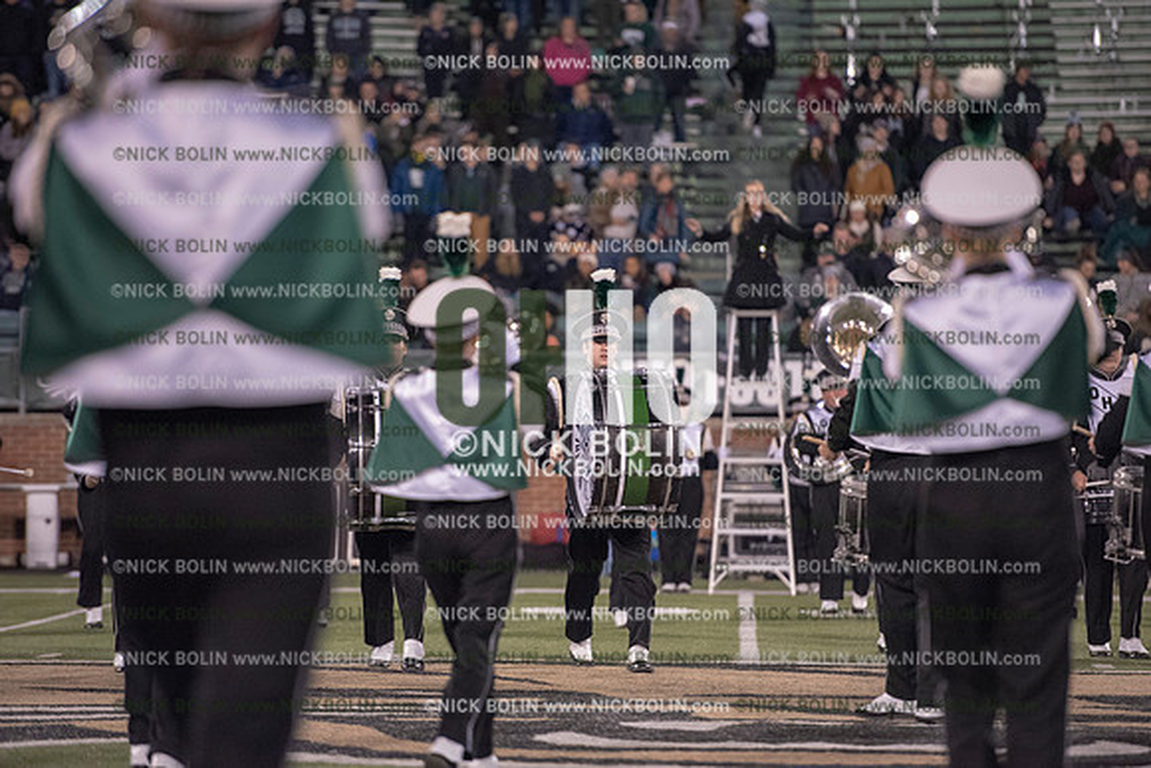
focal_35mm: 200
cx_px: 576
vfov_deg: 6.9
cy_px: 384
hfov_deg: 10.3
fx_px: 6396
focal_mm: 200
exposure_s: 1/1250
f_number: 3.2
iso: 5000
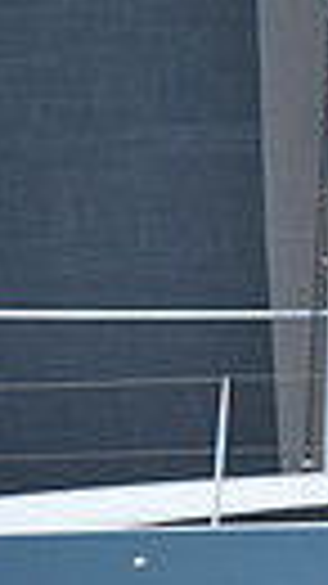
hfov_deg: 1.3
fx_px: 14429
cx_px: 1186
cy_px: 326
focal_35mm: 932
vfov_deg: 2.3
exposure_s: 1/800
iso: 250
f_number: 4.5
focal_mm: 200
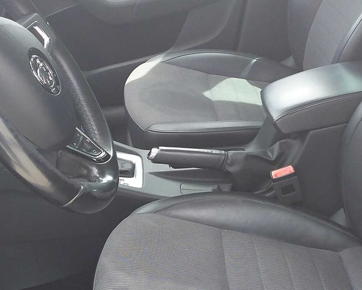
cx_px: 235
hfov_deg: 31.2
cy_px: 179
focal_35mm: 60
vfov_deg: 25.3
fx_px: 643
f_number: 1.9
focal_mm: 2.91
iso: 50
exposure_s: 1/100
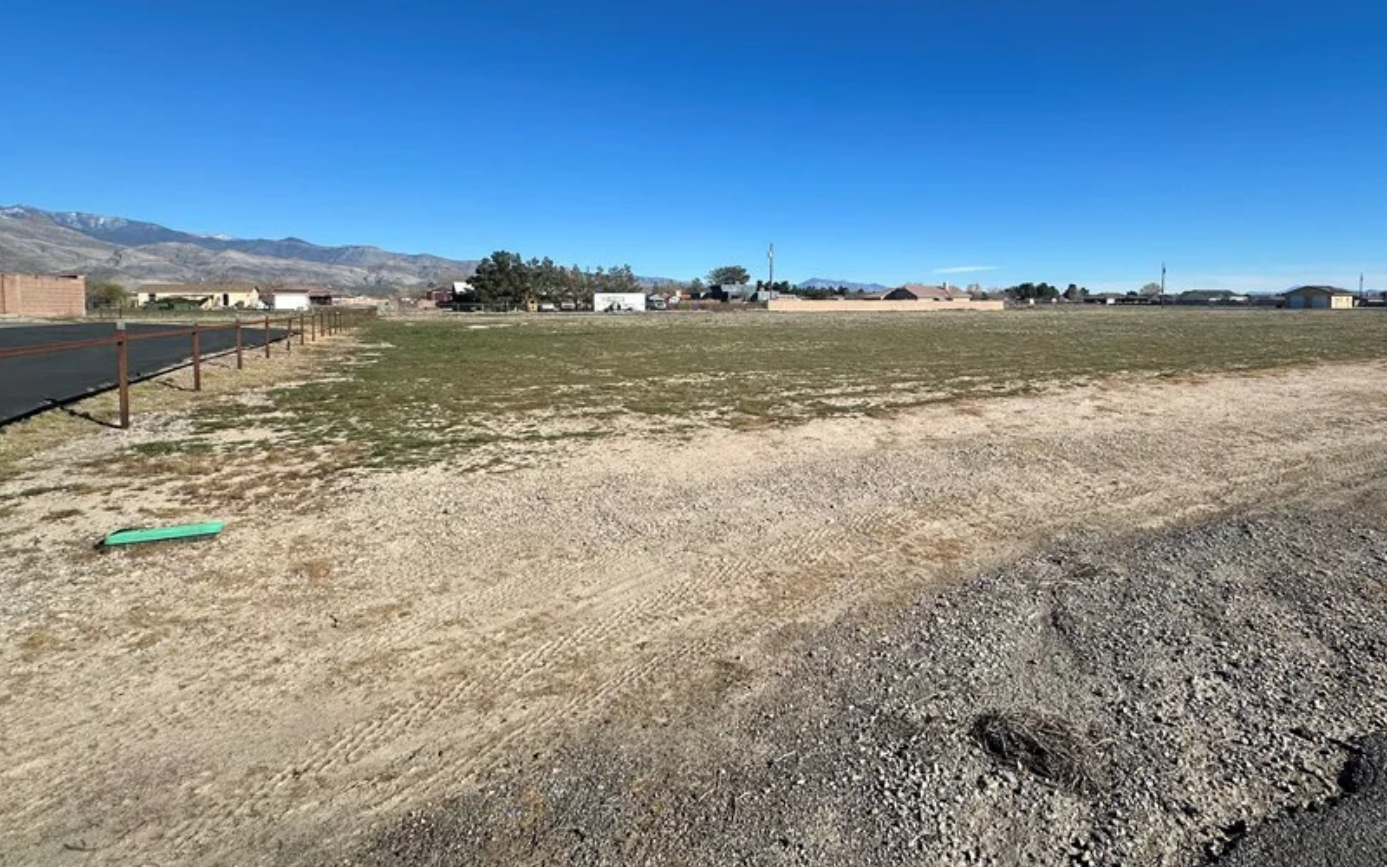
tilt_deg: -1.4
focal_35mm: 19
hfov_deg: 86.7
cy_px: 323
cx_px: 843
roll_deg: +0.8
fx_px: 718
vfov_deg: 61.3
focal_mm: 2.22
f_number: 2.2
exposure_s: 1/3125
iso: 50
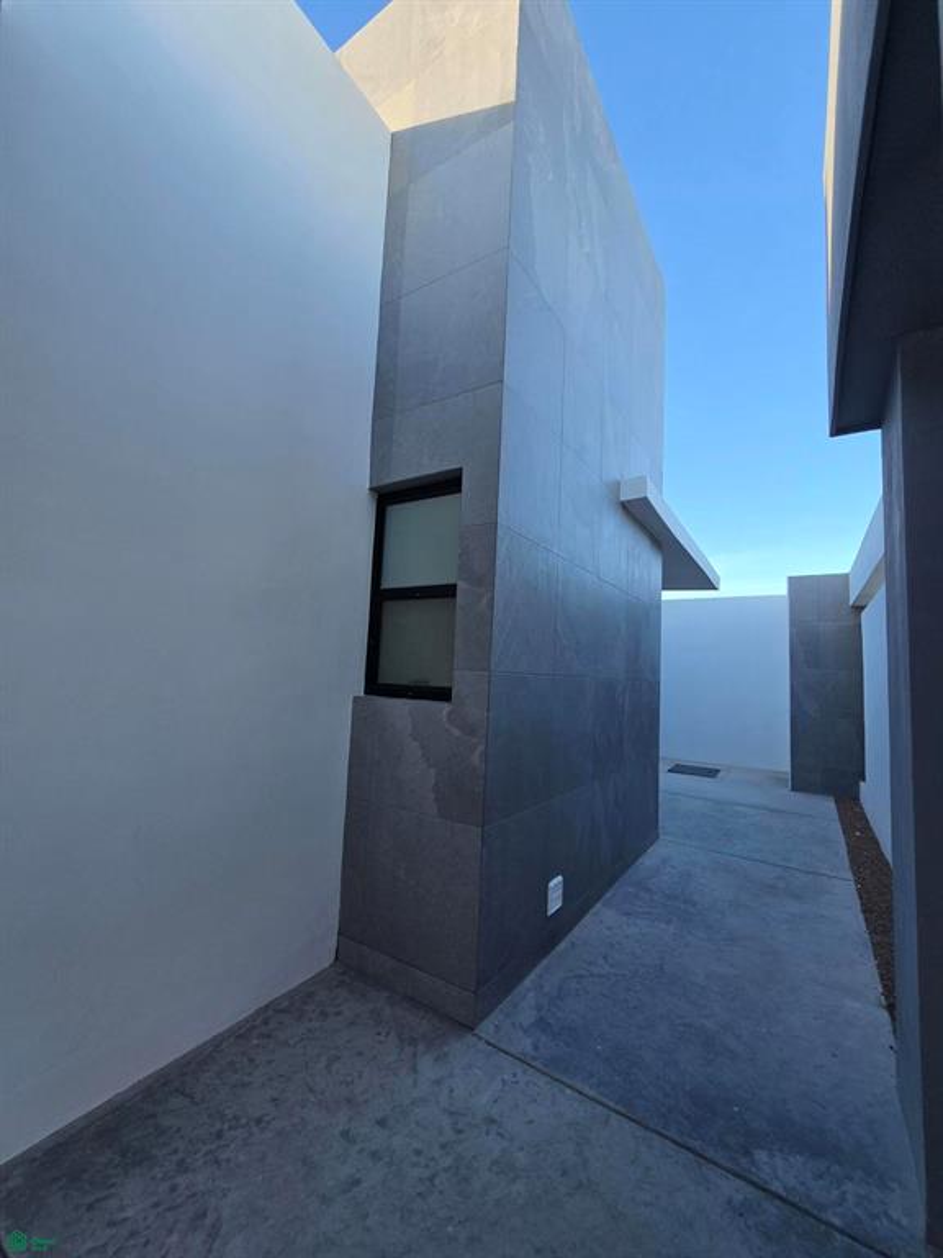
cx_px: 472
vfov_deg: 106.2
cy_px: 629
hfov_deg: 89.9
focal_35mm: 13
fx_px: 472
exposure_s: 1/389
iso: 50
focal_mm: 2.2
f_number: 2.2
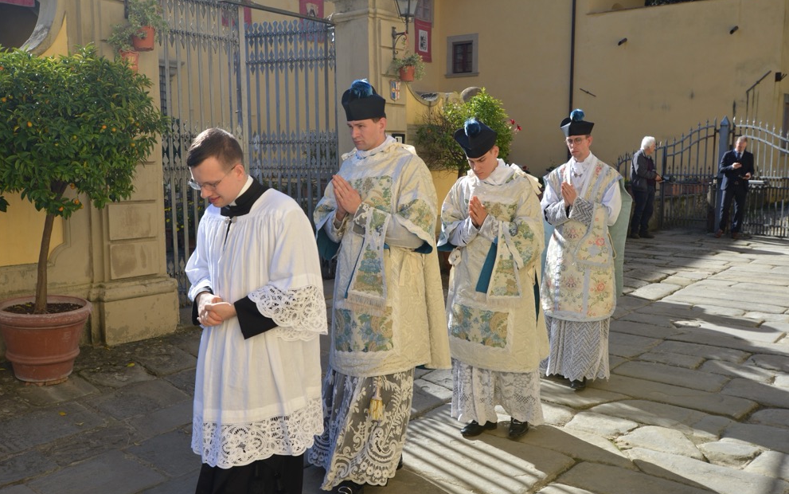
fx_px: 774
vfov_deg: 35.4
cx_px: 393
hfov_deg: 54.0
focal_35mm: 36
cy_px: 258
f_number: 11
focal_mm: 35
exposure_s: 1/500
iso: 400
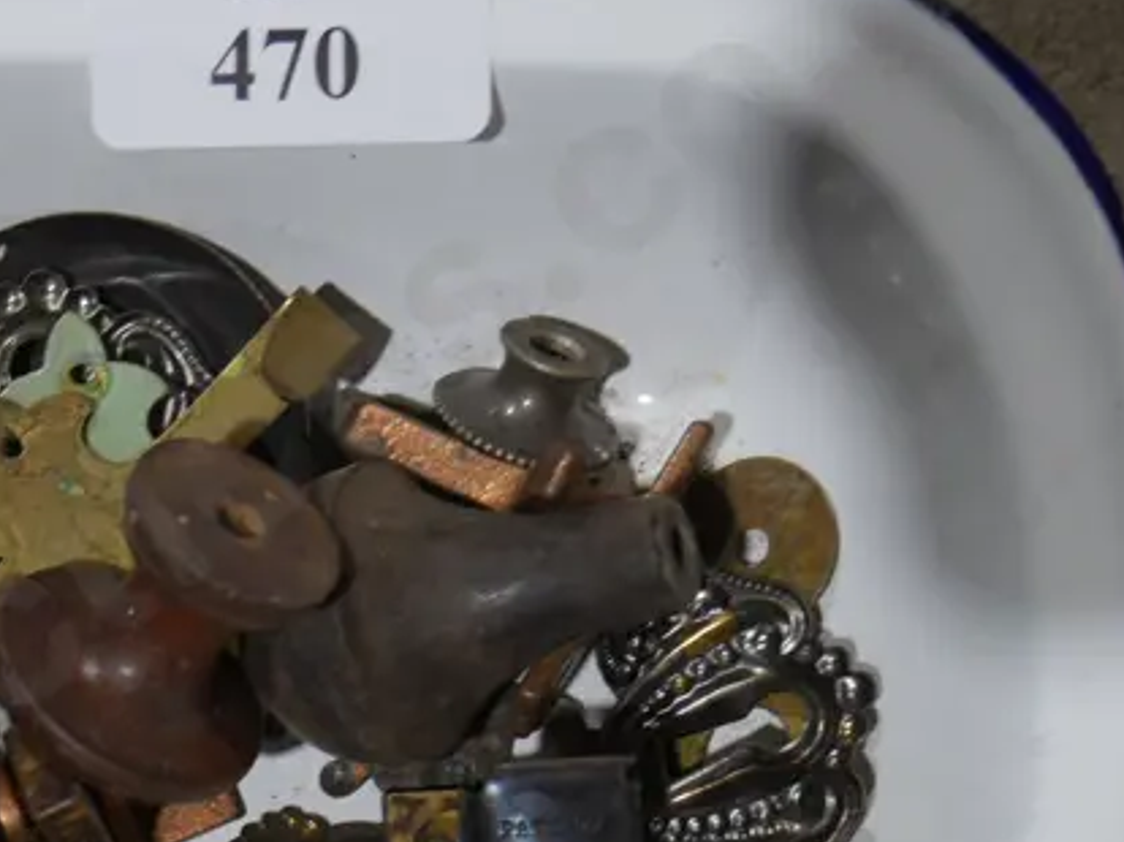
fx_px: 3050
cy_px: 709
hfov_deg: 20.0
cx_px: -79
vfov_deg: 15.6
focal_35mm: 94
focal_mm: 19
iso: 200
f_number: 4.1
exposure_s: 1/80
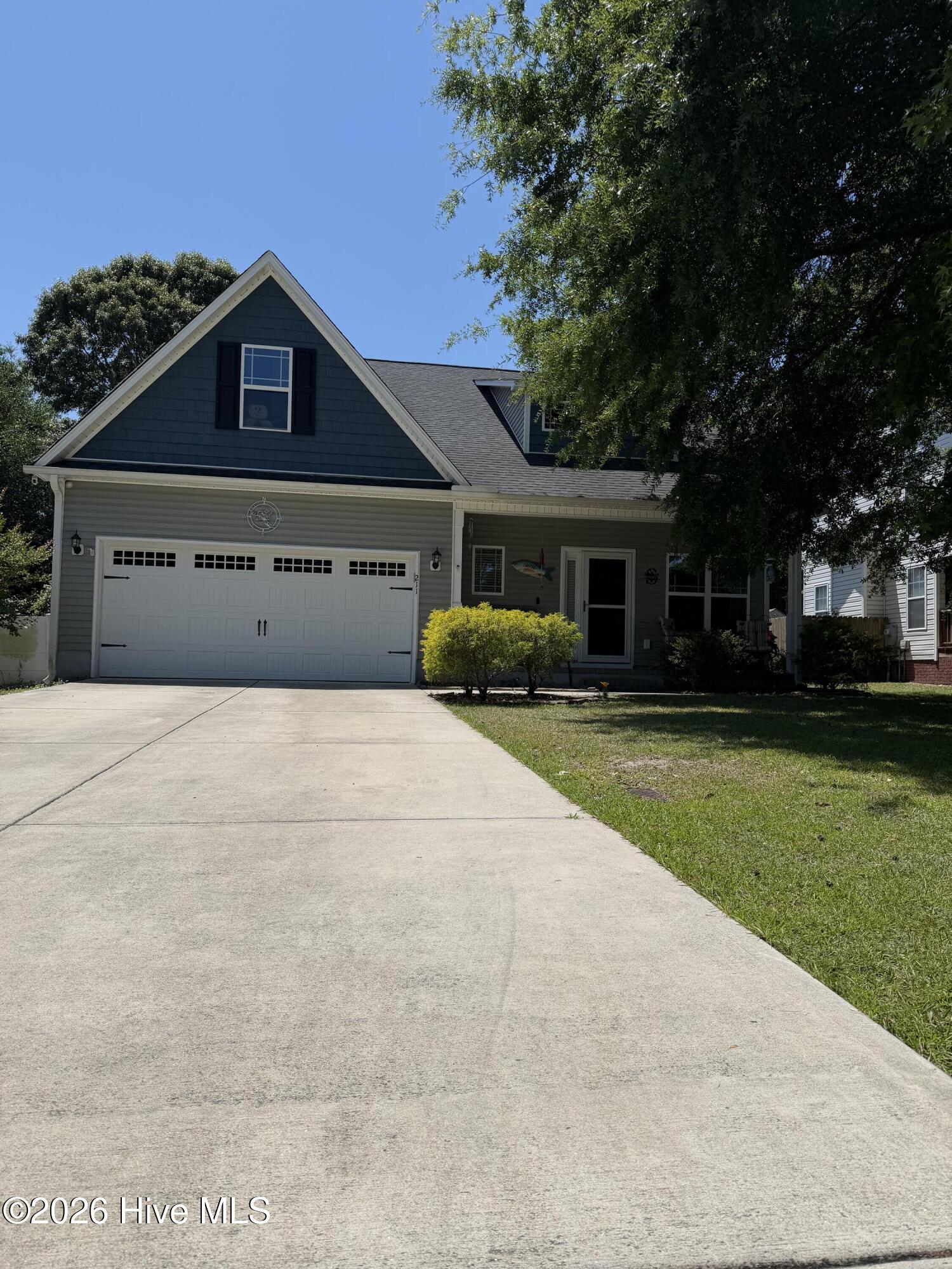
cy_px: 634
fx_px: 880
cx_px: 476
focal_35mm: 24
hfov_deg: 56.8
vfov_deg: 71.6
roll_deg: -0.9
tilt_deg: +1.7
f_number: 1.78
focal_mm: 6.76
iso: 80
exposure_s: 1/8130
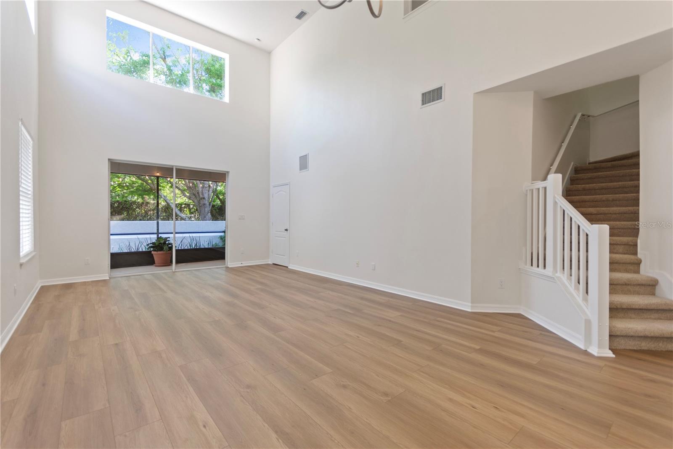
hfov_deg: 100.4
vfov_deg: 77.3
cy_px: 224
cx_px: 336
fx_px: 280
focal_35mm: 15
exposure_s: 1/8
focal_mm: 10
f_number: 4
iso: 100
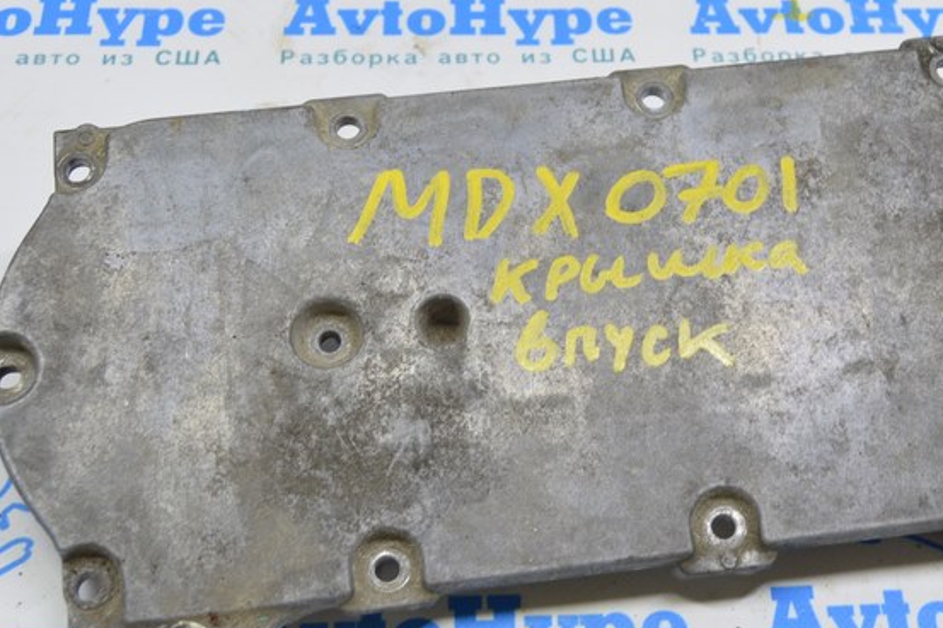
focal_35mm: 64
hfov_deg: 31.2
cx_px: 628
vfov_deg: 21.2
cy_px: 240
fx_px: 1673
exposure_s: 1/20
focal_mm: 23
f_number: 5.6
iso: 400
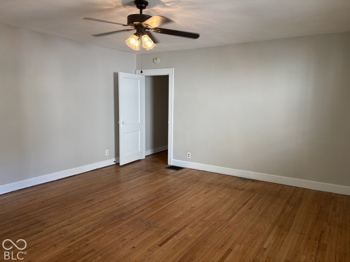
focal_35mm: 26
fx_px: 263
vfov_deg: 53.1
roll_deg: -1.0
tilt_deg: -6.7
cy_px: 131
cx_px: 175
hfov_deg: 67.3
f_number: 1.6
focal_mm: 5.96
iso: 125
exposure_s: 1/60
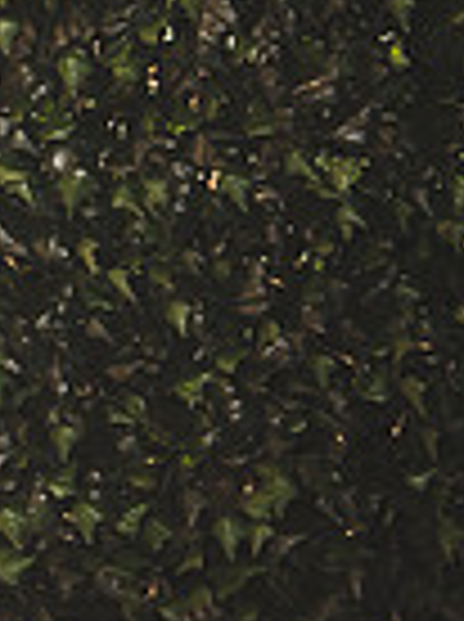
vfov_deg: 12.1
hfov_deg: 8.2
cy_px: 7
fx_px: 2904
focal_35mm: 162
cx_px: -779
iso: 100
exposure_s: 1/1000
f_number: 2.8
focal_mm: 40
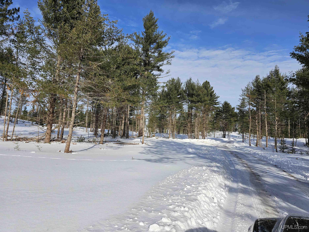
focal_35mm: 23
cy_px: 116
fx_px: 205
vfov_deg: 58.9
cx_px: 154
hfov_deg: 73.9
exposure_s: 1/989
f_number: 1.7
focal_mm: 6.3
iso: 10
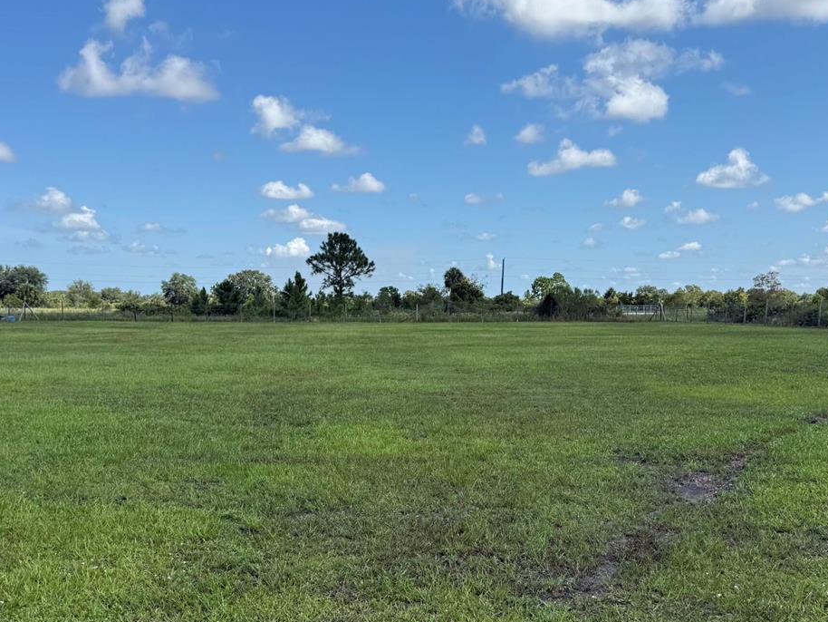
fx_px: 1005
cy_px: 475
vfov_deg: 33.6
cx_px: 377
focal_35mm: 42
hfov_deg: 44.7
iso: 80
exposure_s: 1/3584
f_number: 1.78
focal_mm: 6.76
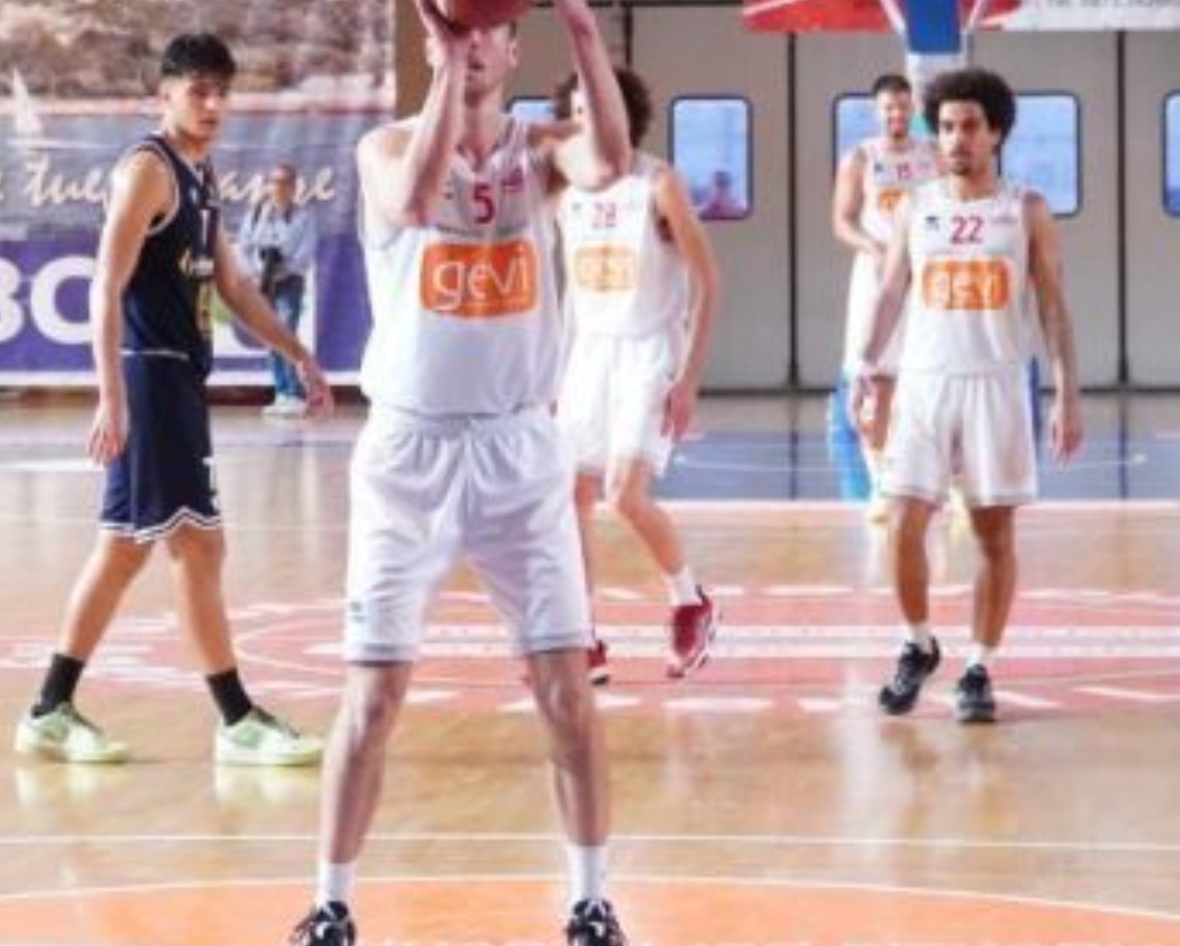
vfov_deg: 11.0
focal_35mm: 141
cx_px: 385
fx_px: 4932
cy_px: 513
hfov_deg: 13.6
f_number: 4
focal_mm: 43
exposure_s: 1/500
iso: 5000
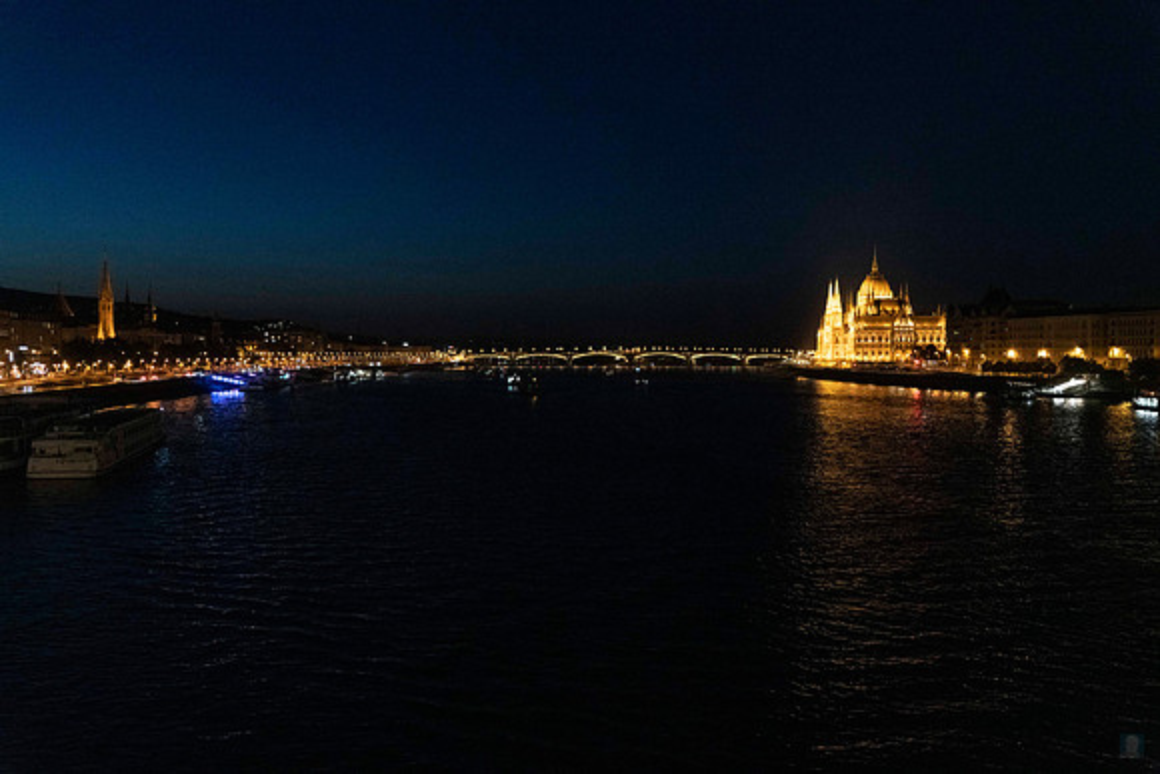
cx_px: 580
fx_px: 1128
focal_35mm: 35
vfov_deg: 37.9
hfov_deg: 54.4
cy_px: 387
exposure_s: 1/80
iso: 3200
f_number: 3.5
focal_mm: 35
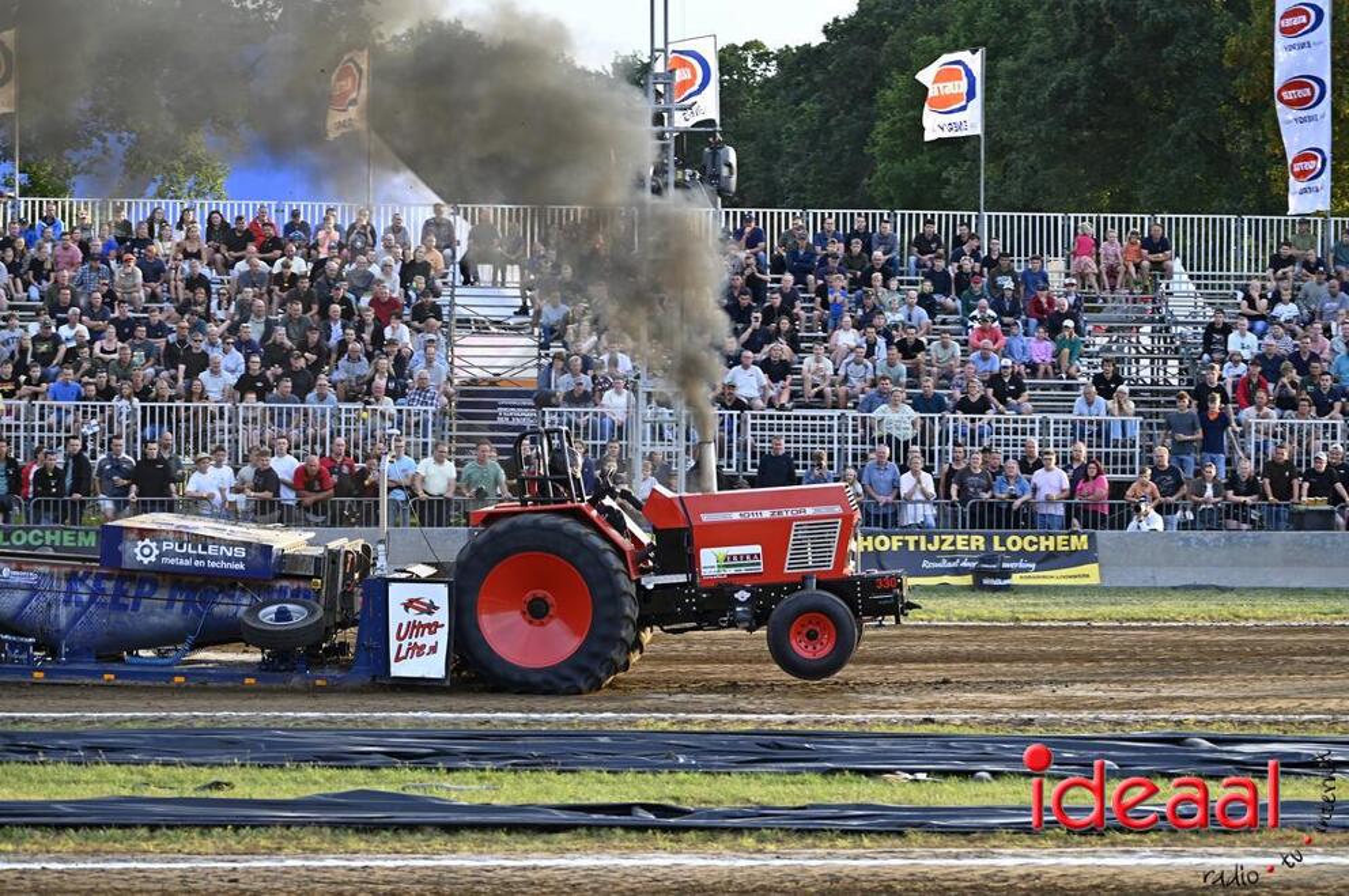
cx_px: 674
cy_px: 448
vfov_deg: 11.4
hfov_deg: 17.1
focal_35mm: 120
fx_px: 4491
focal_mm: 120
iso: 320
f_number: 4.5
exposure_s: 1/250
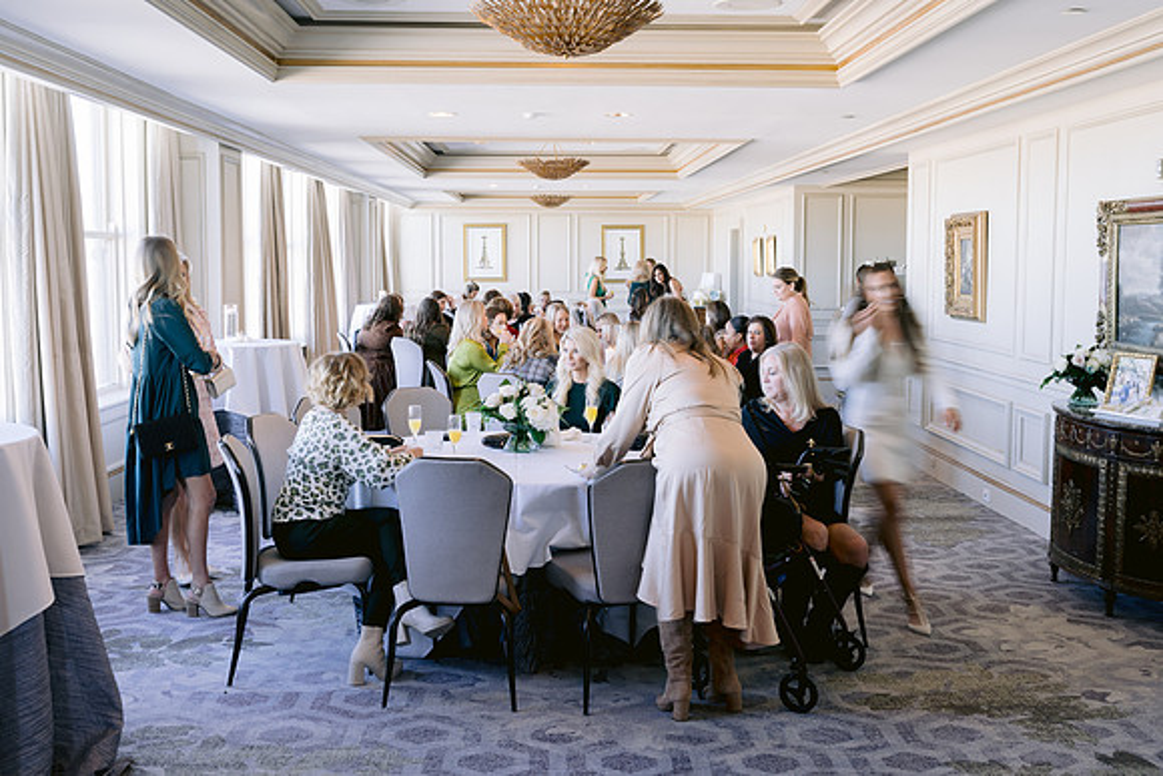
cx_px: 588
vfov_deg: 33.4
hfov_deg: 48.5
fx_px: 1292
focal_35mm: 40
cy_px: 346
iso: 200
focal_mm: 35
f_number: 8
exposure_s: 1/8
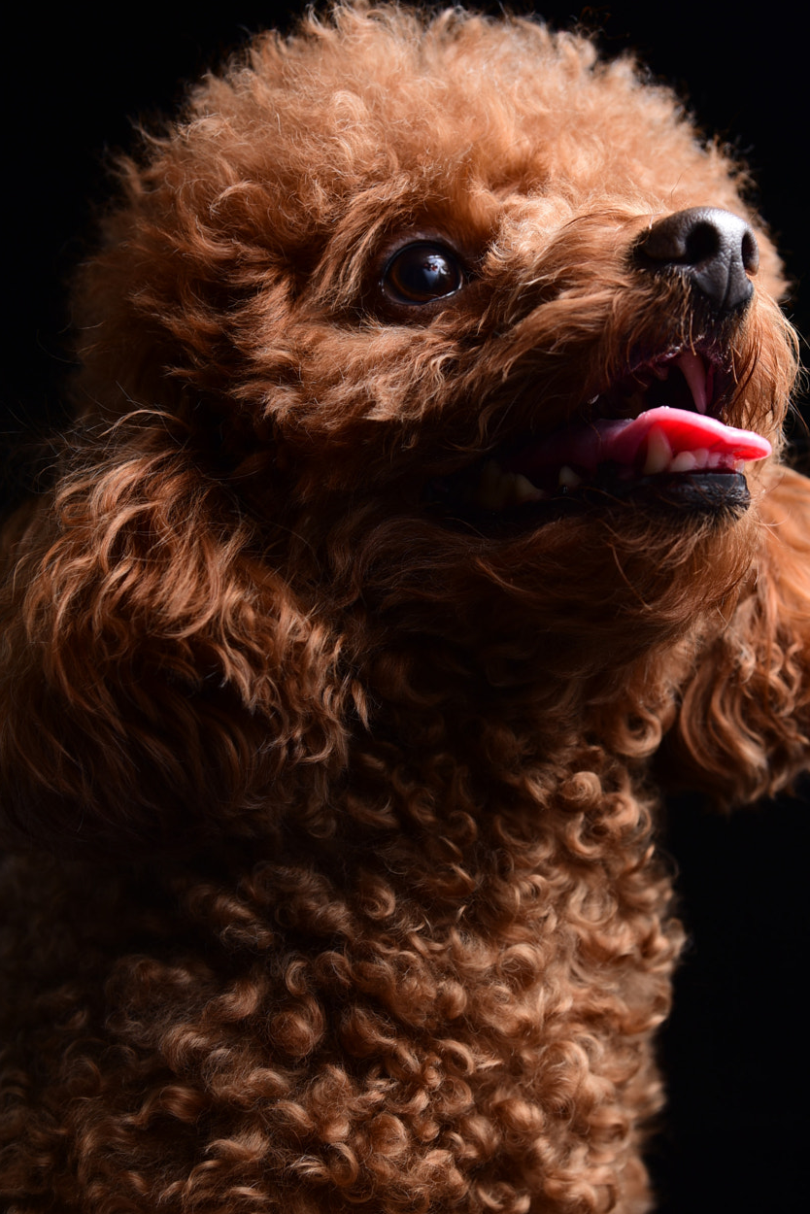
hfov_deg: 21.2
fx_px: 2159
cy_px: 663
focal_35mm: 64
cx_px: 489
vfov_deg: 31.4
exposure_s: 1/200
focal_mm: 50
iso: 100
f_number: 5.6
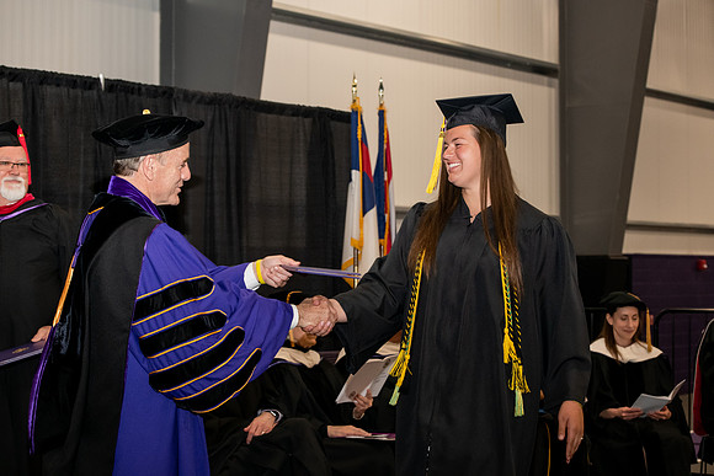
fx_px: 1389
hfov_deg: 28.8
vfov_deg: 19.5
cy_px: 238
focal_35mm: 70
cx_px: 357
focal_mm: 70
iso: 2000
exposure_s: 1/200
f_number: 5.6
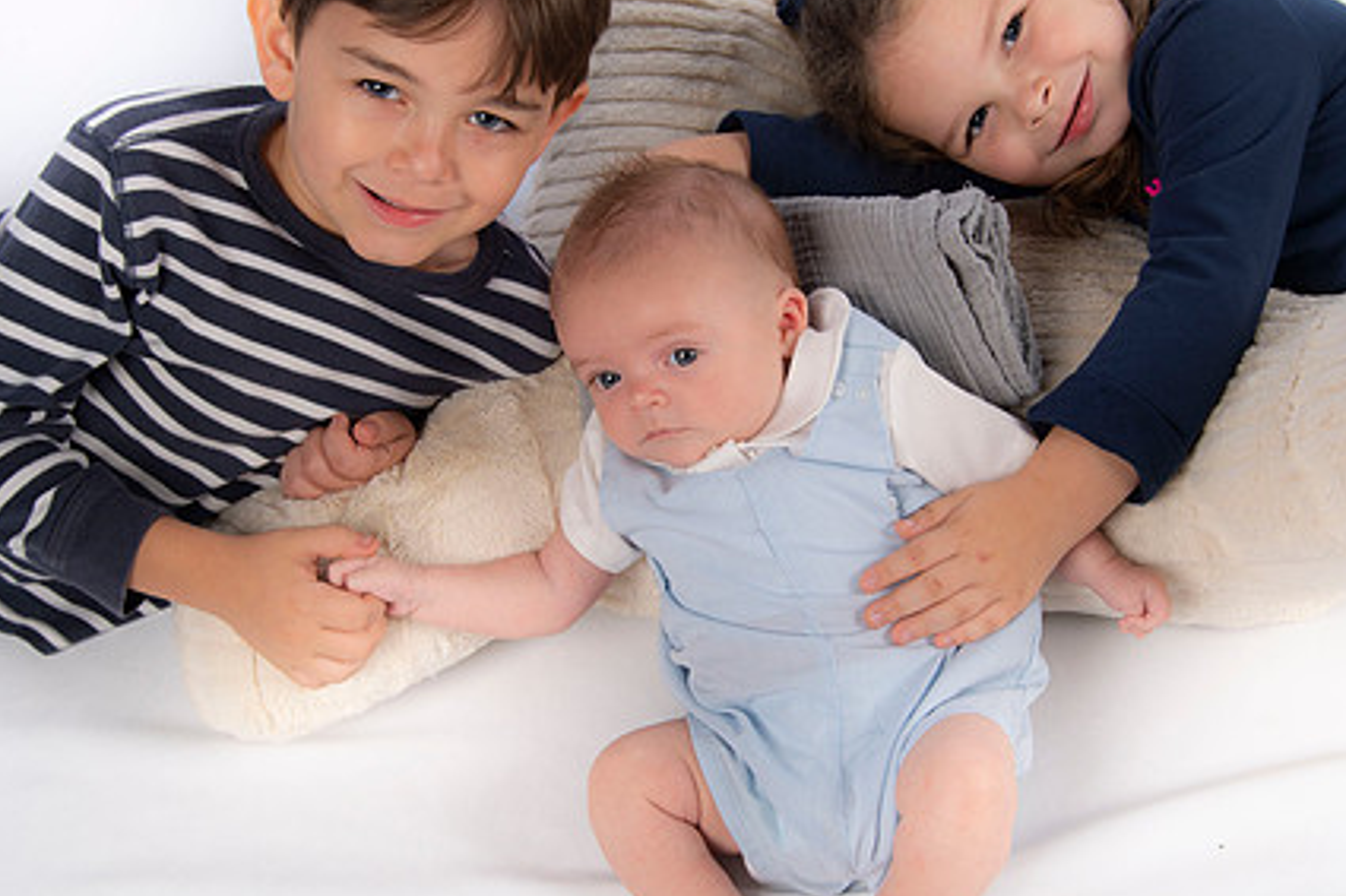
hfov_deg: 33.4
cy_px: 459
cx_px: 754
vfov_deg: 22.6
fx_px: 2242
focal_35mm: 60
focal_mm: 44
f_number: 5.6
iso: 100
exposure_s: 1/200
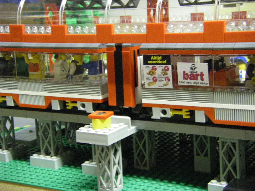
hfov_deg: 27.8
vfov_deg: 21.0
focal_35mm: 70
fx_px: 516
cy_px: 96
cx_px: 128
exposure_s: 1/8
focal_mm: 11.5
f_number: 3.8
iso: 800
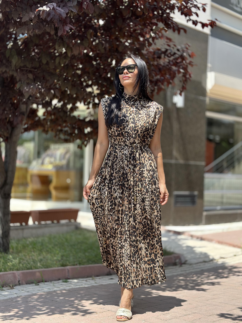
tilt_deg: +0.4
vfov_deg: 39.7
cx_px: 121
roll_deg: -2.0
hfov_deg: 30.3
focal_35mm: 48
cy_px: 162
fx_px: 447
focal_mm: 6.86
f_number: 1.78
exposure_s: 1/1475
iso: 80
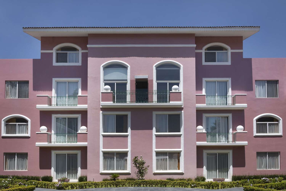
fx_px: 214
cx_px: 143
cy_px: 96
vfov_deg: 47.9
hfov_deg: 67.4
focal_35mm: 27
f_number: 11
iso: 100
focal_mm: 18
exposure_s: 1/320
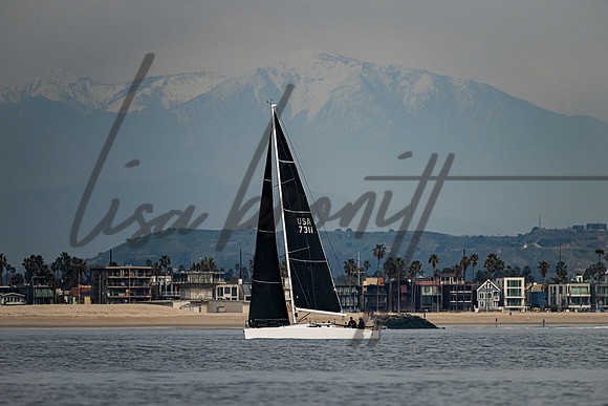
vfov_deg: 2.6
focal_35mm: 535
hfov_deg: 3.9
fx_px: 9035
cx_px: 346
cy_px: 191
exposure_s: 1/6400
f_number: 5.6
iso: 400
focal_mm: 400
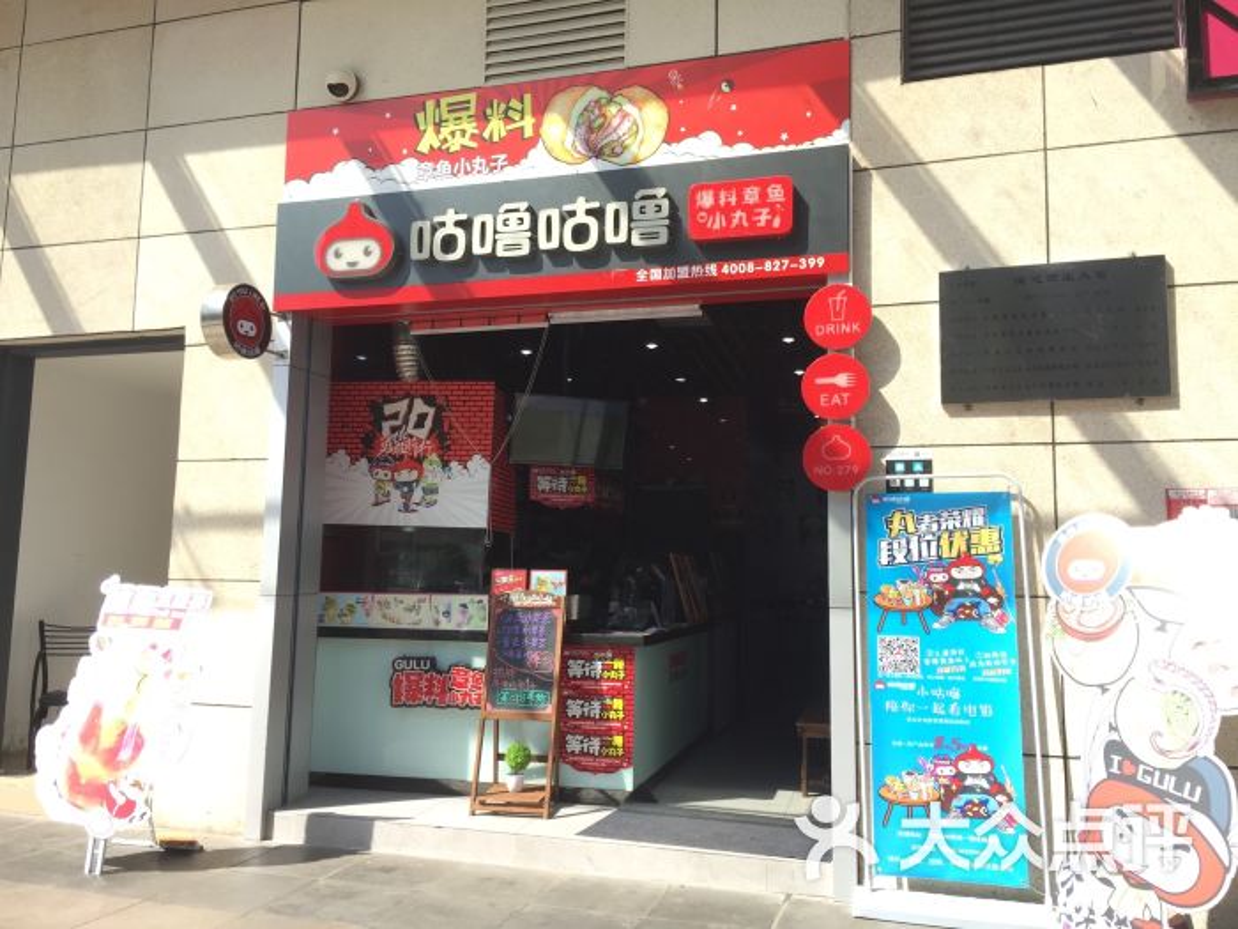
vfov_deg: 48.2
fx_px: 1037
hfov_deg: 61.7
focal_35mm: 29
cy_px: 464
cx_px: 619
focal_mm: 4.15
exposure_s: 1/719
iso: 32
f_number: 2.2
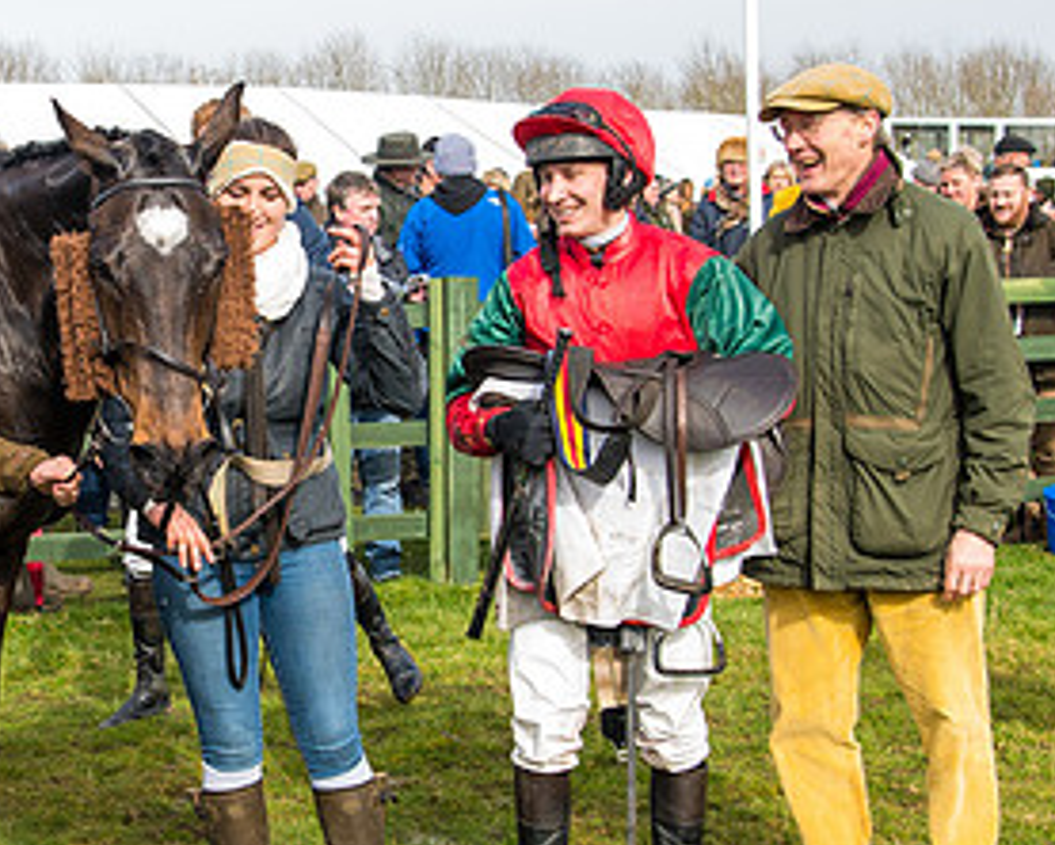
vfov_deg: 19.0
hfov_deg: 23.0
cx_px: 119
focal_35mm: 81
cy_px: 388
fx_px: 2531
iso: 400
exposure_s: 1/400
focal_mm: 34
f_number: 5
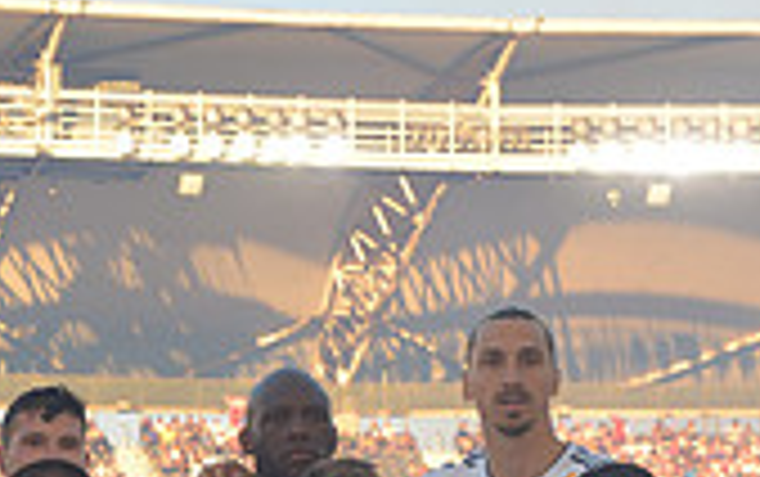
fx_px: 3255
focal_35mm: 157
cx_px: 13
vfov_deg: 8.2
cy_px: 772
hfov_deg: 13.2
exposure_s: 1/125
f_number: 5.6
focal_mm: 45
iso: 200
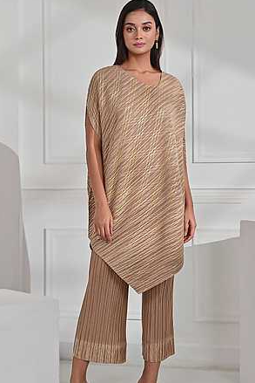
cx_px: 136
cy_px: 211
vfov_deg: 40.3
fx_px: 520
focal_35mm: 49
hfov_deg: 27.5
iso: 500
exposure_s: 1/160
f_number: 5.6
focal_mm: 41
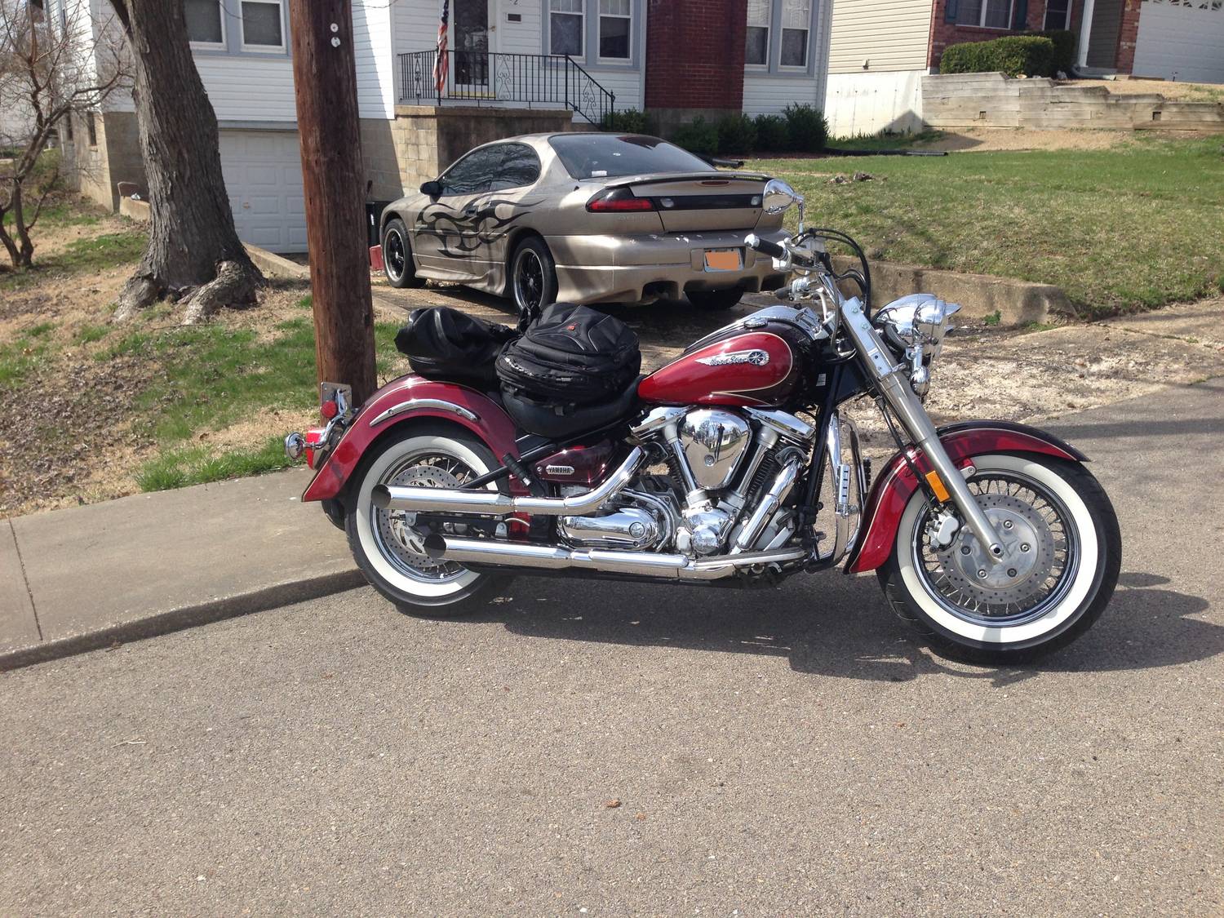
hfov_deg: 55.4
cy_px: 459
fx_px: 1167
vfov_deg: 42.9
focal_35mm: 33
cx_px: 612
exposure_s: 1/1153
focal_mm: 4.13
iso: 50
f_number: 2.4
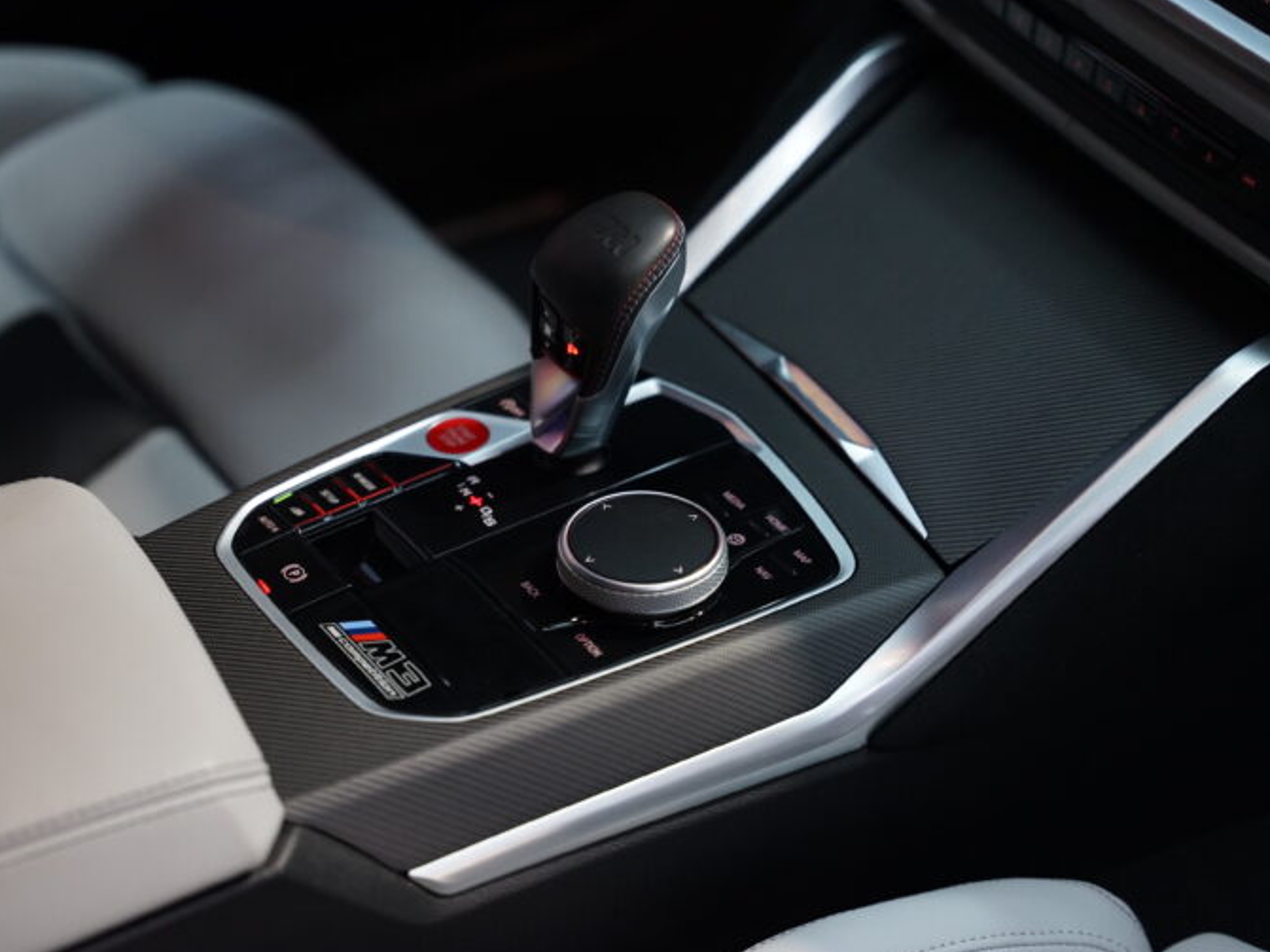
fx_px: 2824
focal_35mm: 77
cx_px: 566
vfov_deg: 19.1
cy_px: 481
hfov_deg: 25.3
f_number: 2.8
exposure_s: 1/80
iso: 1600
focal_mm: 70
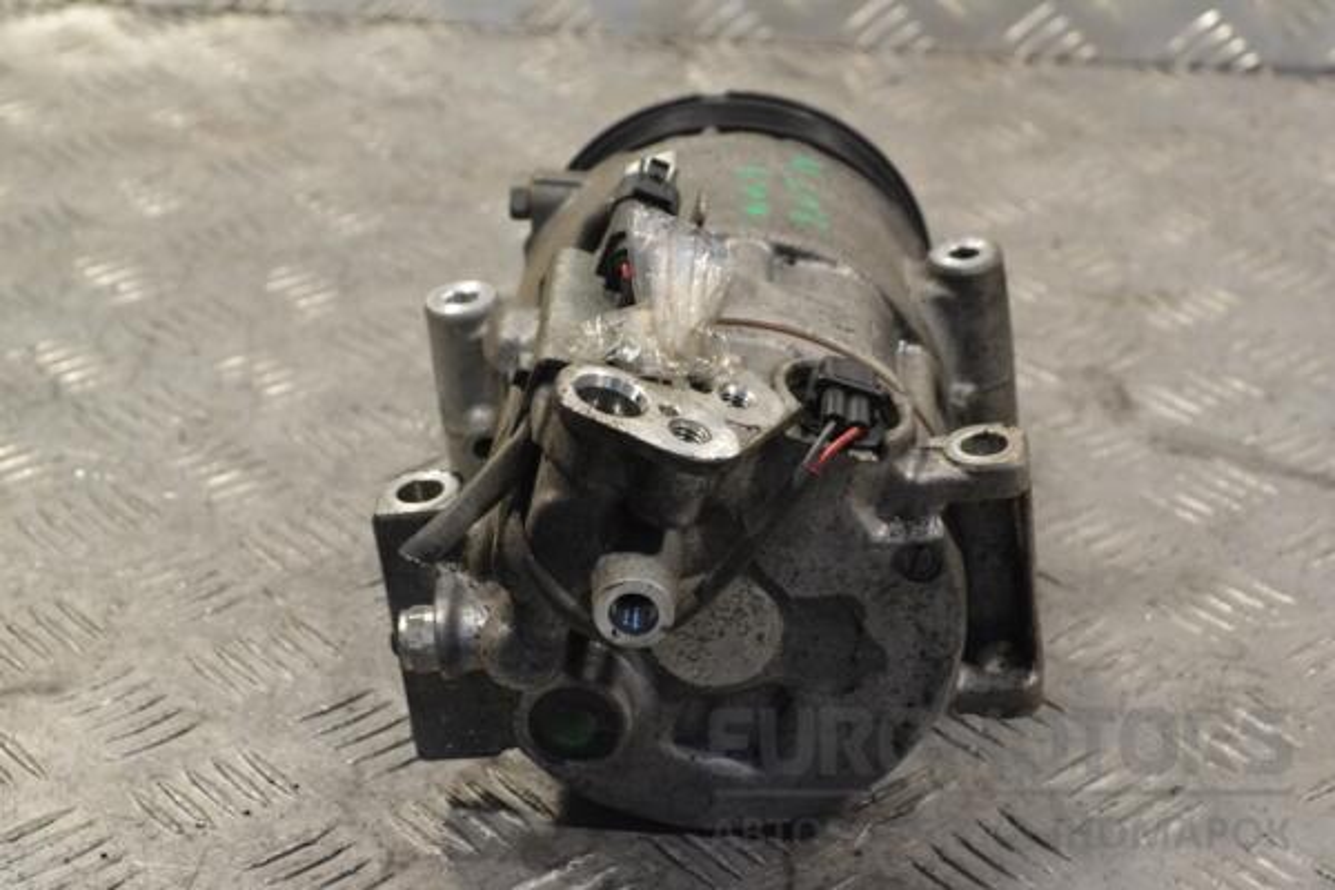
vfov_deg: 16.6
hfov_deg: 24.6
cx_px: 668
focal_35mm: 82
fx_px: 3059
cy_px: 445
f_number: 9
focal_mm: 55
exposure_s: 1/320
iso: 3200
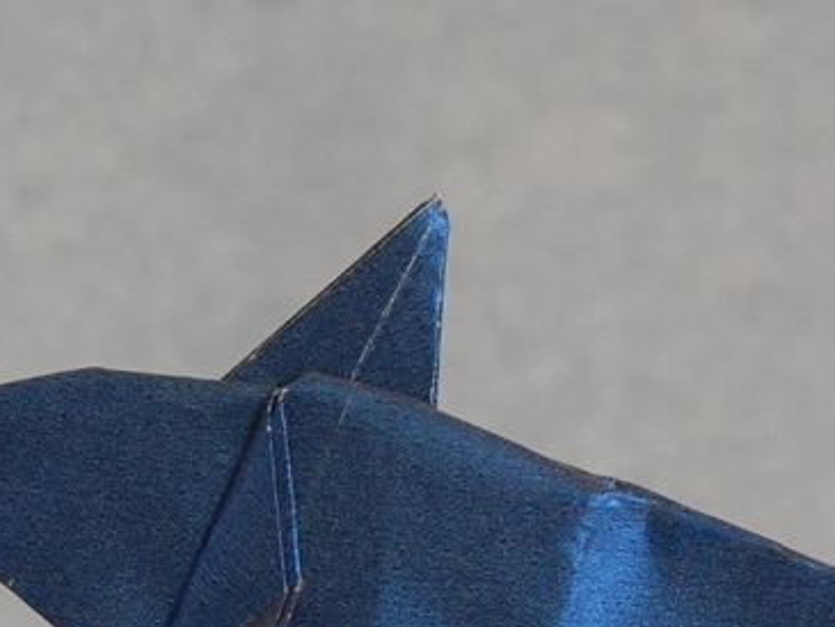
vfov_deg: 6.8
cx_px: 423
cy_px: 717
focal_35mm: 217
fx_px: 5236
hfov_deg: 9.1
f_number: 4.3
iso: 400
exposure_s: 1/25
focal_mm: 15.3
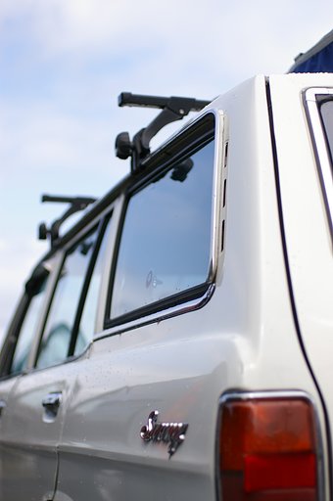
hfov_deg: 21.0
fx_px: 897
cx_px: 166
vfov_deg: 31.2
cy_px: 250
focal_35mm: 64
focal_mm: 43
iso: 200
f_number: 2.4
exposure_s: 1/3000
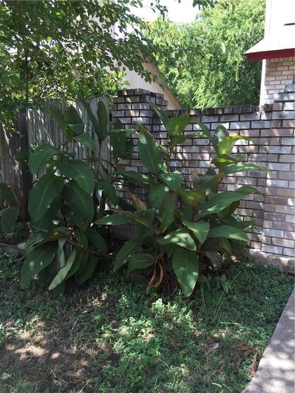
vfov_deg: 61.7
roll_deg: -0.2
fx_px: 330
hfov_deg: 48.2
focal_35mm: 29
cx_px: 148
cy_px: 196
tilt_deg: -10.2
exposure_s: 1/235
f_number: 2.2
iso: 32
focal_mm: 4.15
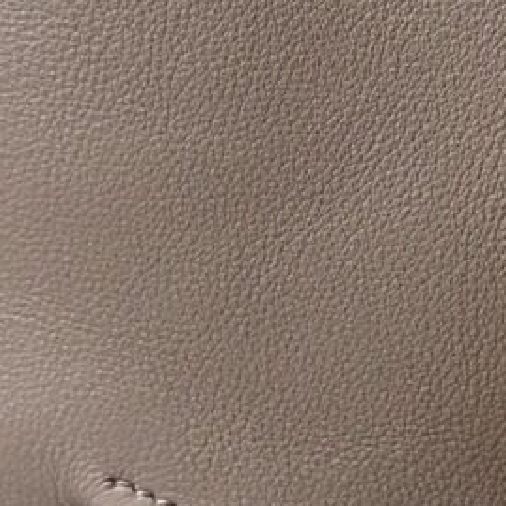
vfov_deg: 8.7
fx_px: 3341
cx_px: 824
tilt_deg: -80.0
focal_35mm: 202
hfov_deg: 8.4
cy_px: 350
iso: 320
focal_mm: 6.76
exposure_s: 1/60
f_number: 1.78
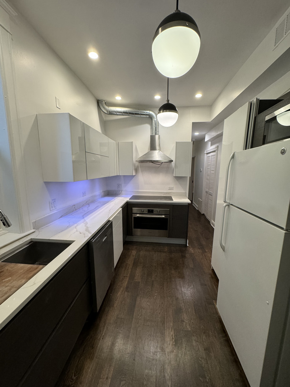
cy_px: 194
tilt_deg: -9.2
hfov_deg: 85.7
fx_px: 156
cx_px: 145
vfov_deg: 102.1
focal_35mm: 14
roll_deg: -0.2
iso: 250
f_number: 2.2
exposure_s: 1/120
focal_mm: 2.22
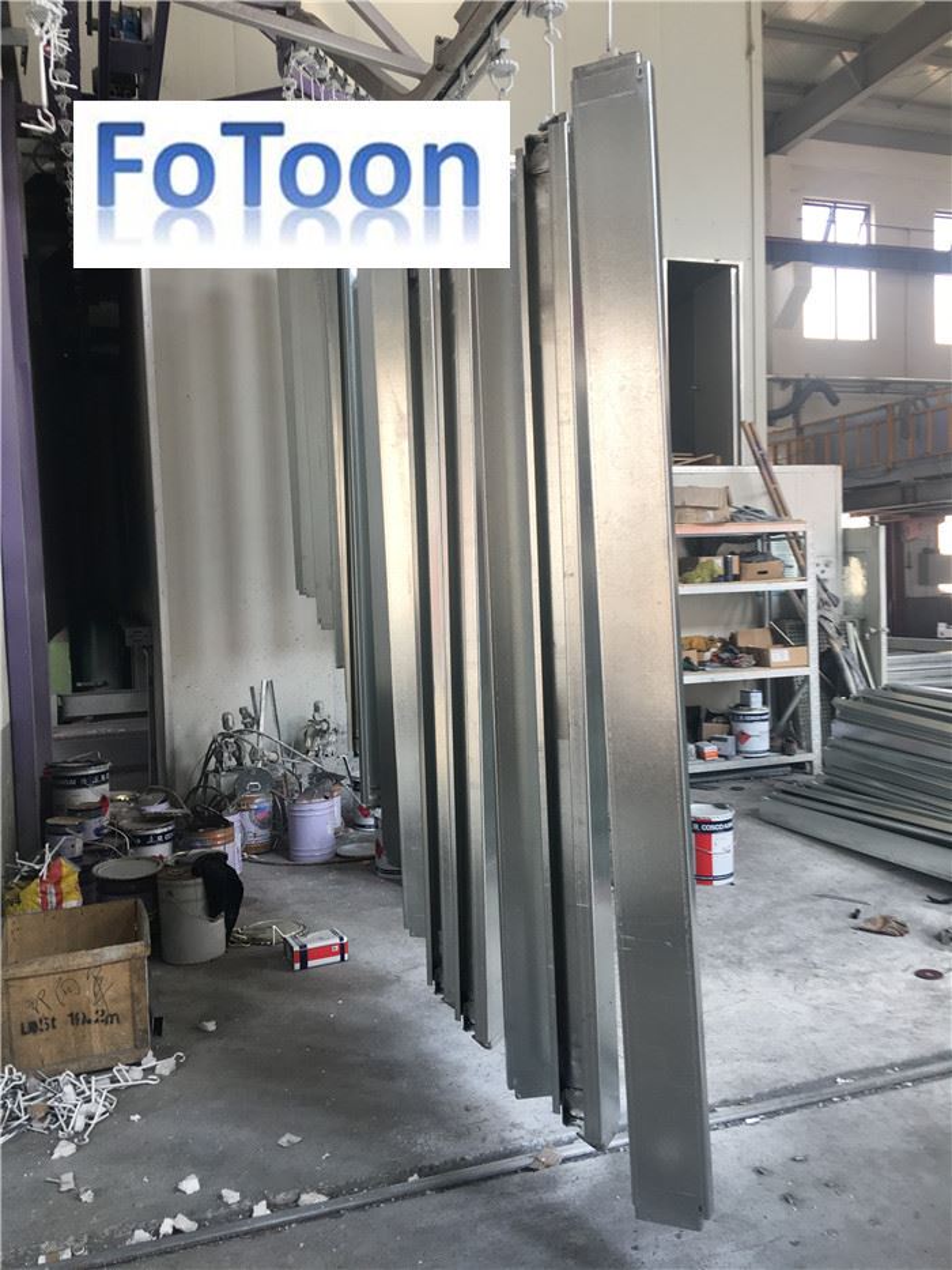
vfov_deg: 61.7
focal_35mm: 29
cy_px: 635
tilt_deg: -1.1
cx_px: 476
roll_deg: +3.0
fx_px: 1063
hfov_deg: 48.2
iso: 25
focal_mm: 4.15
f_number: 2.2
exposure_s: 1/50
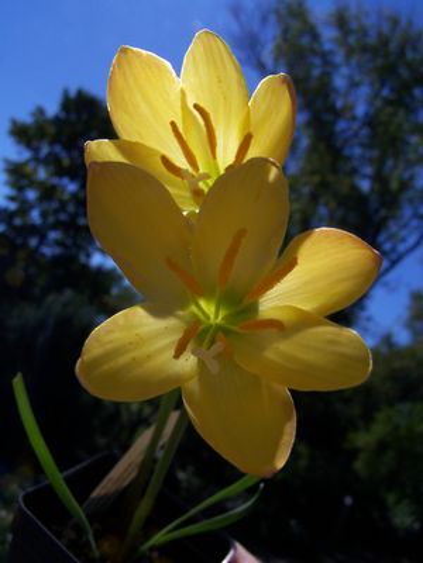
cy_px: 282
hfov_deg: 37.7
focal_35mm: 38
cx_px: 212
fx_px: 619
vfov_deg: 49.0
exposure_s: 1/1000
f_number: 5.6
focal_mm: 6.3
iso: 80
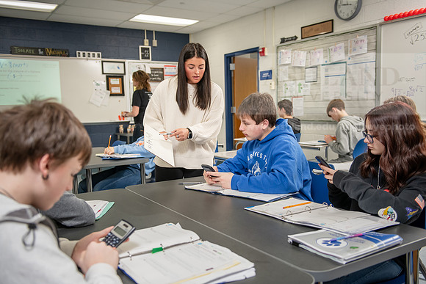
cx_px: 213
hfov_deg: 54.4
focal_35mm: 35
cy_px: 142
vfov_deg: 37.9
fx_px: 414
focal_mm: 35
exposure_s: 1/200
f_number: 3.2
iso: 1000
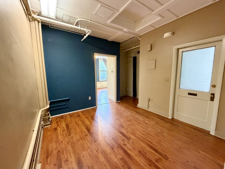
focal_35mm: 14
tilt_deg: -7.0
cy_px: 84
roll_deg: +1.5
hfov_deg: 102.1
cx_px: 112
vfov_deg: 85.7
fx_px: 91
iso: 500
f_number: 2.2
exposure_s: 1/60
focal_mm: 2.22
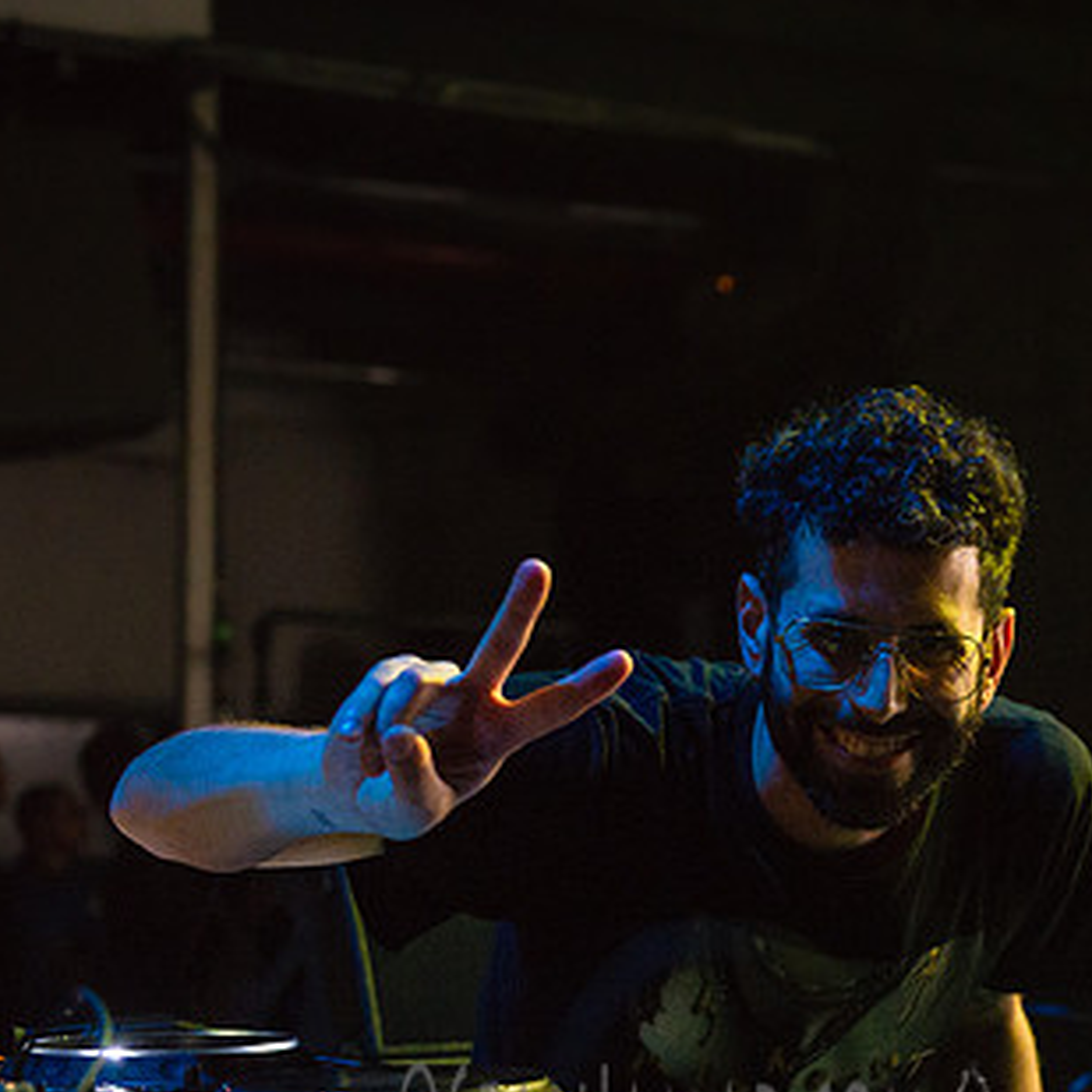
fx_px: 2712
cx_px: 868
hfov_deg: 22.5
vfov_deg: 22.7
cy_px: 632
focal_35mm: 76
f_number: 2.8
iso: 4000
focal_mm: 38
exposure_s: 1/320
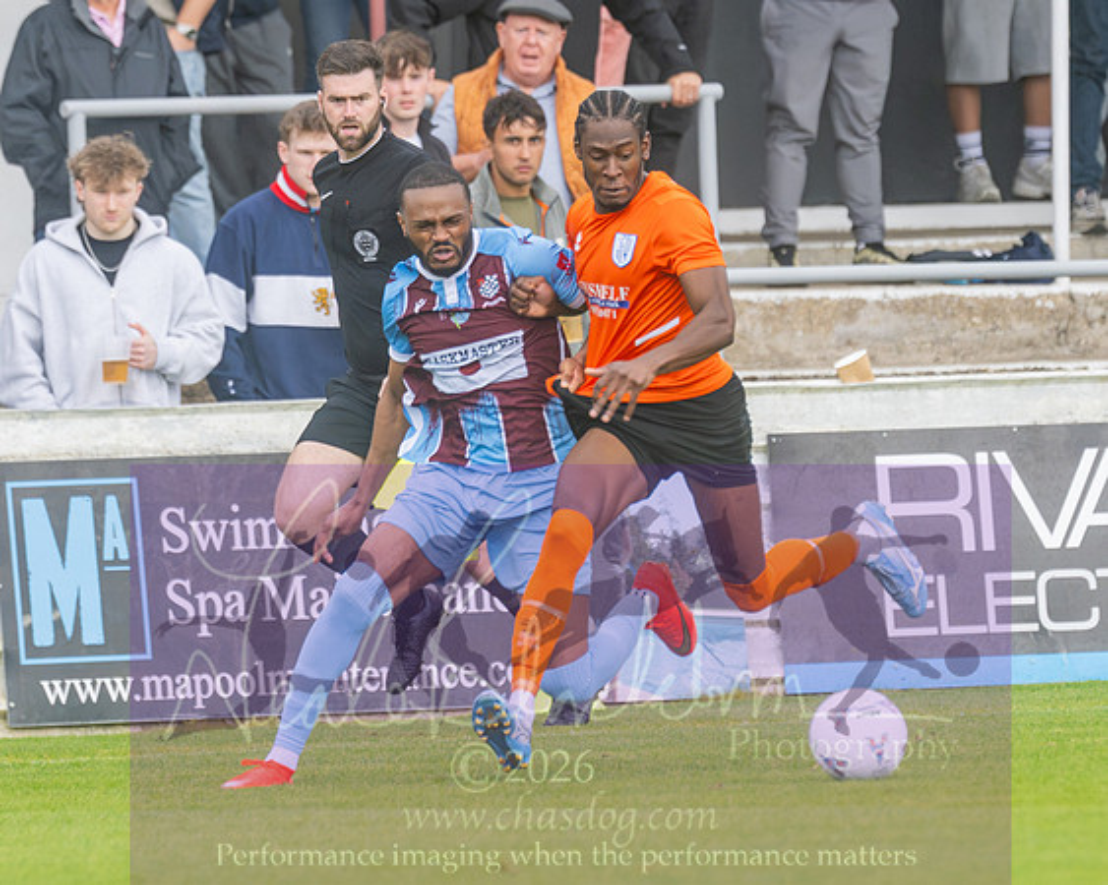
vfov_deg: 2.3
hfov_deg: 2.8
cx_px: 450
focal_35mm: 682
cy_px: 346
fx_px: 22350
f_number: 2.8
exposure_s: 1/1250
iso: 800
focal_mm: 250
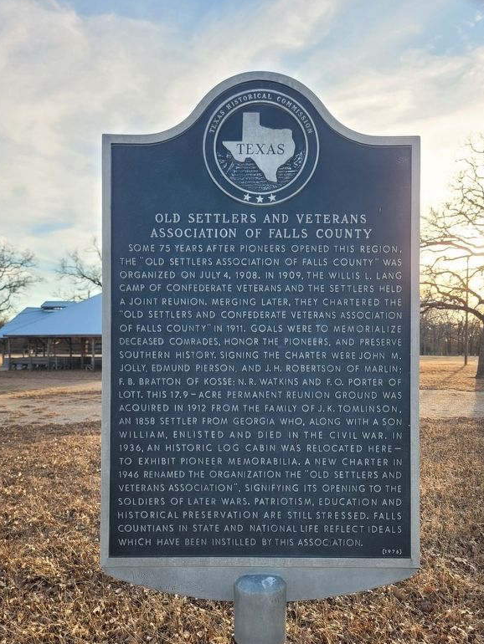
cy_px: 330
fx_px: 503
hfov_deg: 51.4
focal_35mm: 27
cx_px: 245
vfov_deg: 65.3
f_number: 1.8
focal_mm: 5.4
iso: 40
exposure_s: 1/380
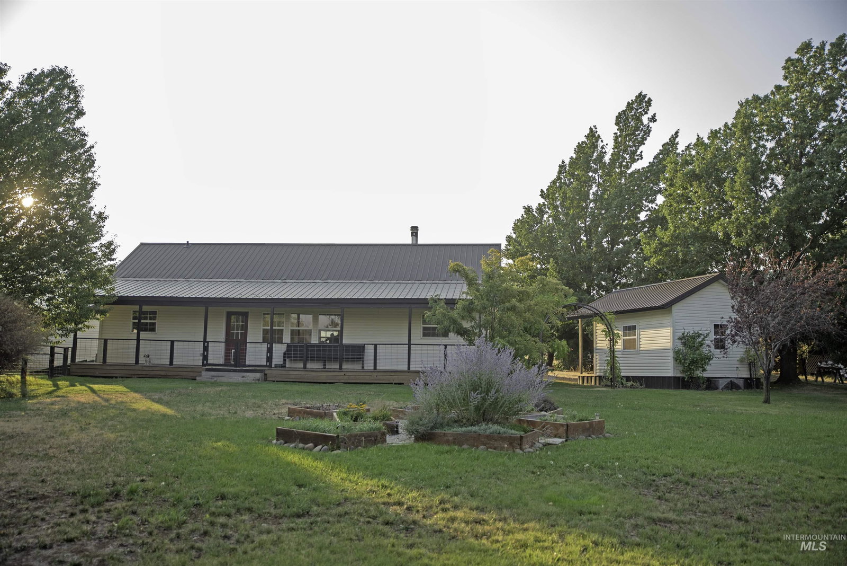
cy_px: 283
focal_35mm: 32
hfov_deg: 58.7
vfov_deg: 41.1
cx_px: 424
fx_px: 753
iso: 250
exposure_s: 1/640
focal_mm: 32
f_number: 2.8
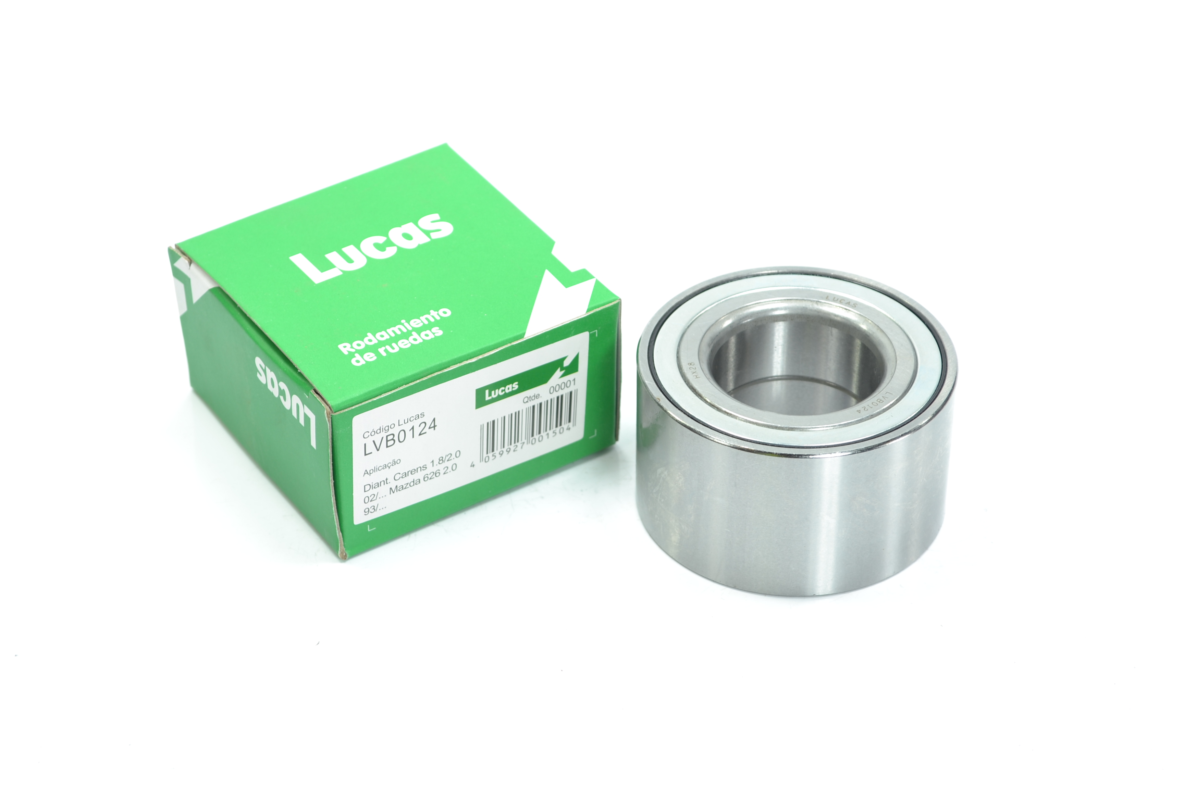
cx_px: 592
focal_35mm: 82
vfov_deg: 16.6
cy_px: 394
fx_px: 2713
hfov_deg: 24.6
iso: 100
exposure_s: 1/25
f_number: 7.1
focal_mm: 55
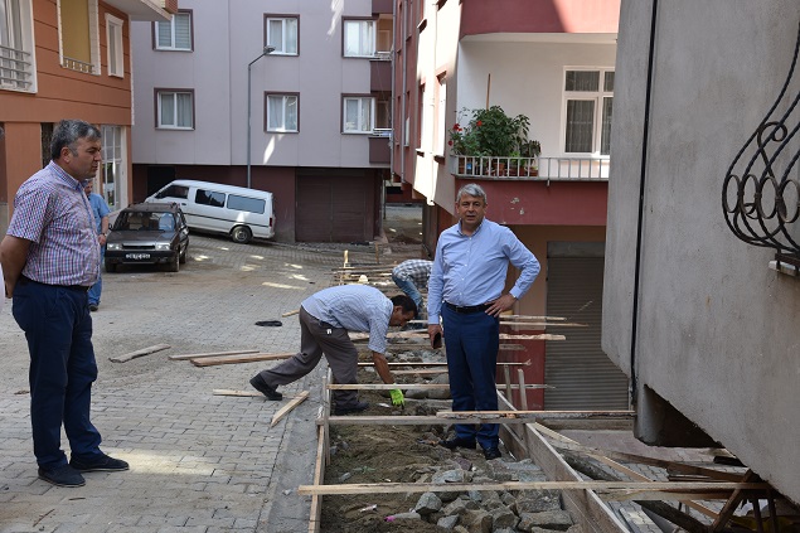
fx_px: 1022
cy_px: 266
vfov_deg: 29.2
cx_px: 400
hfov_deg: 42.8
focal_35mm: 46
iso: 400
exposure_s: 1/250
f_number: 8
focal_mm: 46
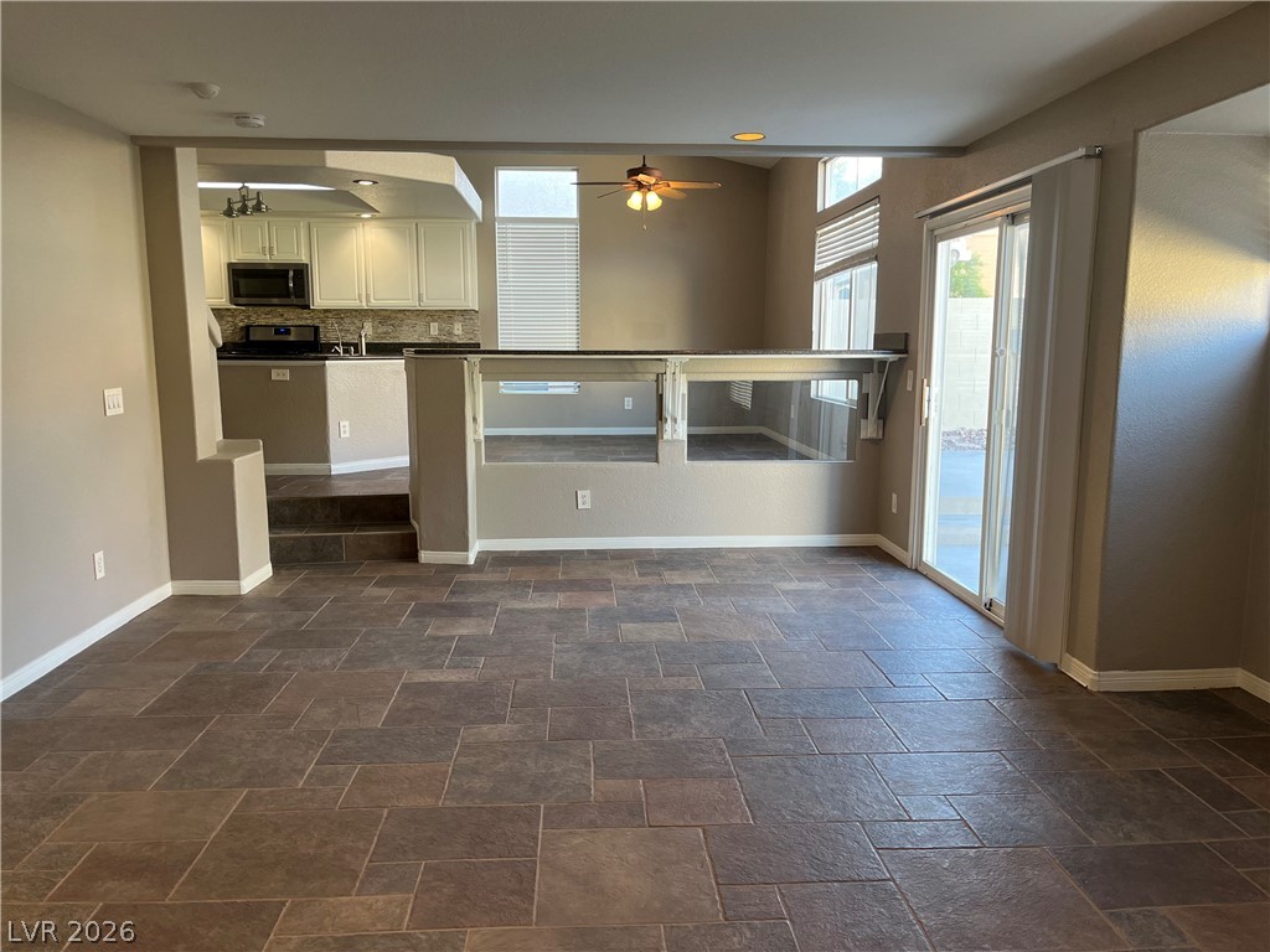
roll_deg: -0.5
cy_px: 476
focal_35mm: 26
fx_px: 954
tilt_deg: -8.6
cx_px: 635
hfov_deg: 67.3
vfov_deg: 53.1
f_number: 1.6
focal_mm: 5.1
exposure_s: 1/120
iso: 125
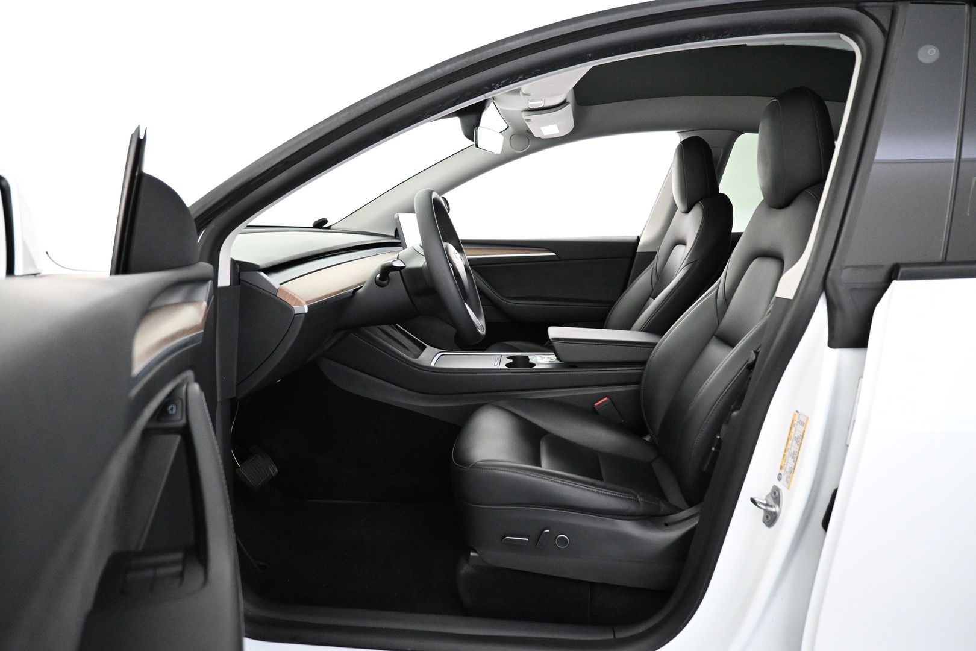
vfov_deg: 53.1
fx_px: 651
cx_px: 488
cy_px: 326
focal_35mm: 24
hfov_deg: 73.7
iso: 4000
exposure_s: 1/80
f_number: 3.5
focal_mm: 16
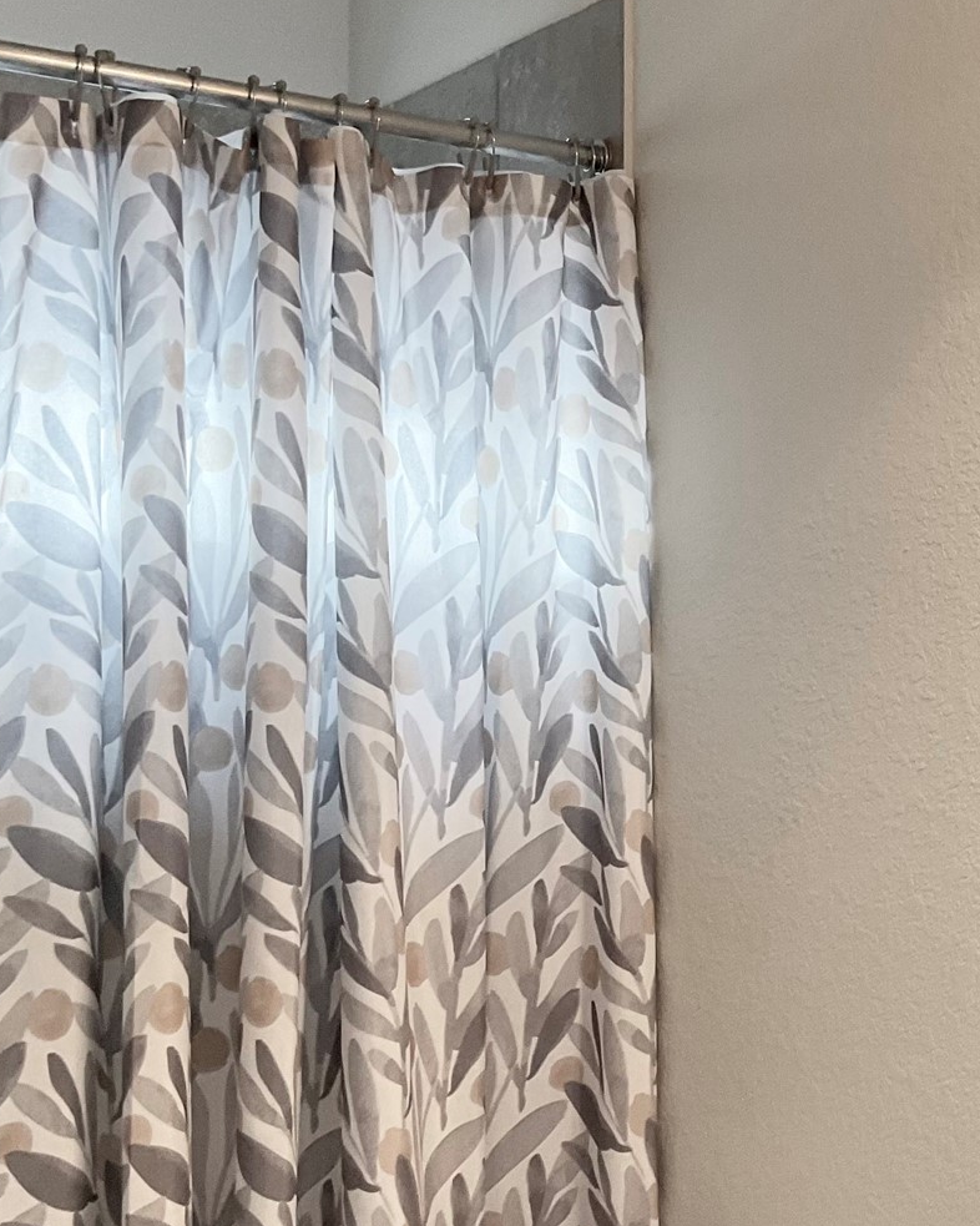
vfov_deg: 31.9
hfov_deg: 24.9
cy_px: 721
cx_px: 919
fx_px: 2140
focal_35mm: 59
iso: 100
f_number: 1.8
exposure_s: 1/60
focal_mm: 3
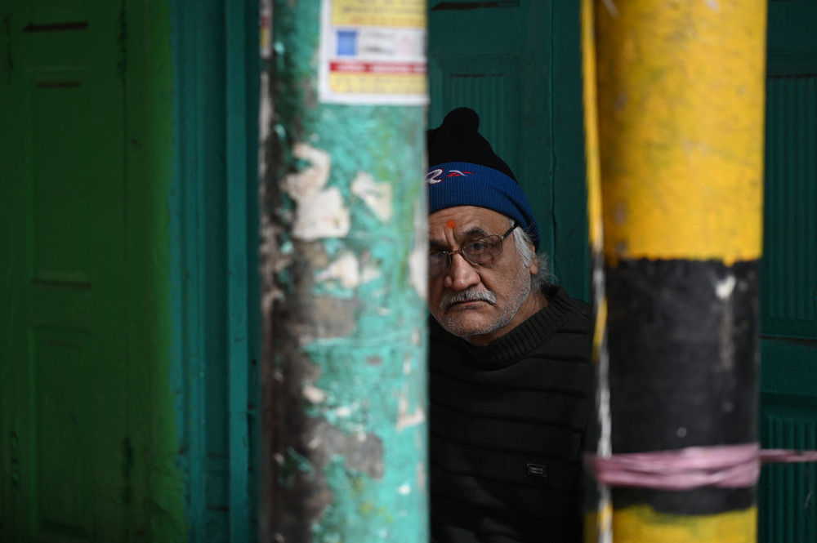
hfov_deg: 17.1
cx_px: 408
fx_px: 2721
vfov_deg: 11.4
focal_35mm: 120
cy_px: 272
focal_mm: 120
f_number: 4.5
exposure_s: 1/20
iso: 250
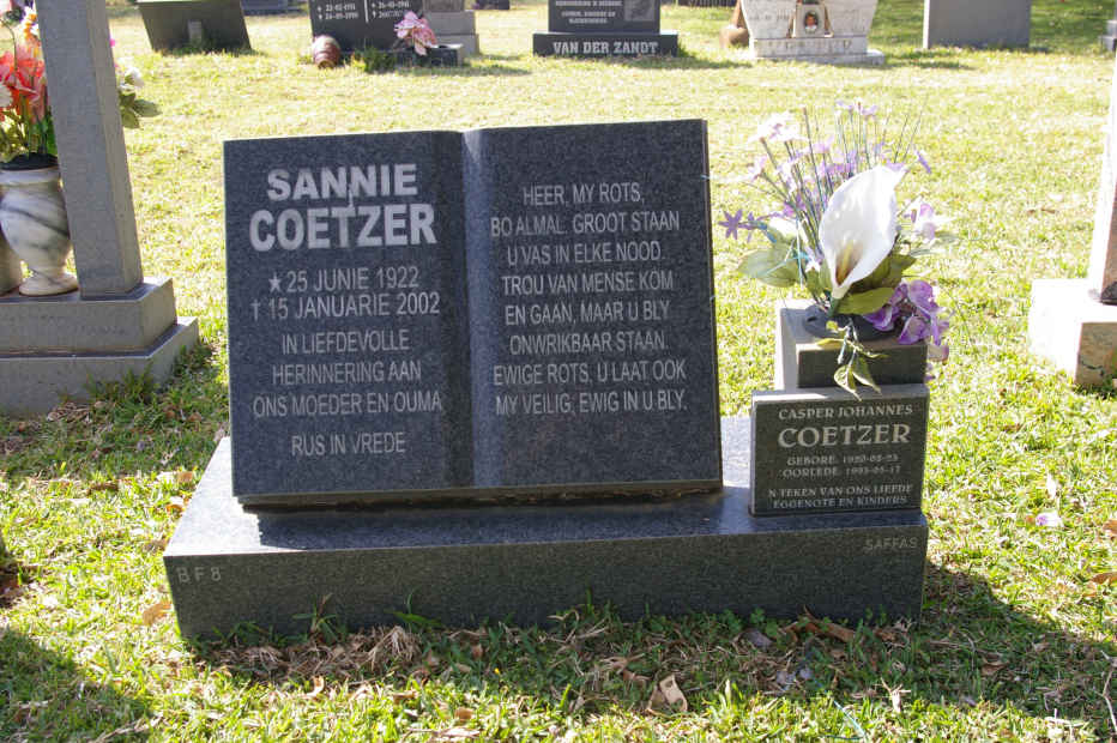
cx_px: 558
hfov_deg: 49.6
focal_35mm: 39
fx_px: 1209
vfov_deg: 34.2
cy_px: 372
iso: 200
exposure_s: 1/125
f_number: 6.7
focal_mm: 26
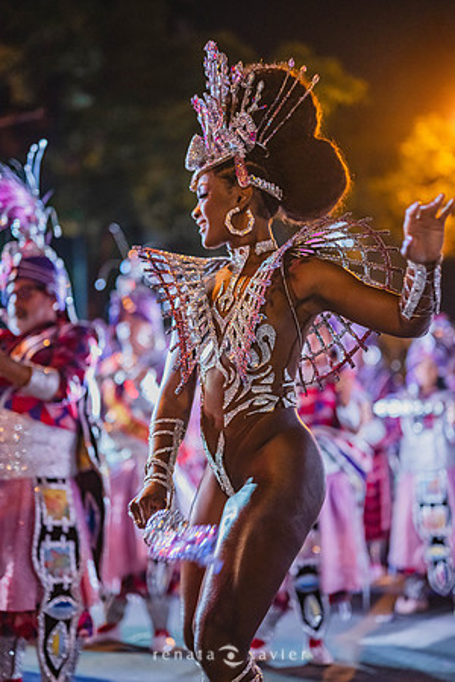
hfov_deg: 27.0
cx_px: 228
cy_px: 341
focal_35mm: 50
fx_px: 948
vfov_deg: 39.6
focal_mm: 50
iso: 3200
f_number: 1.2
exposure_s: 1/320
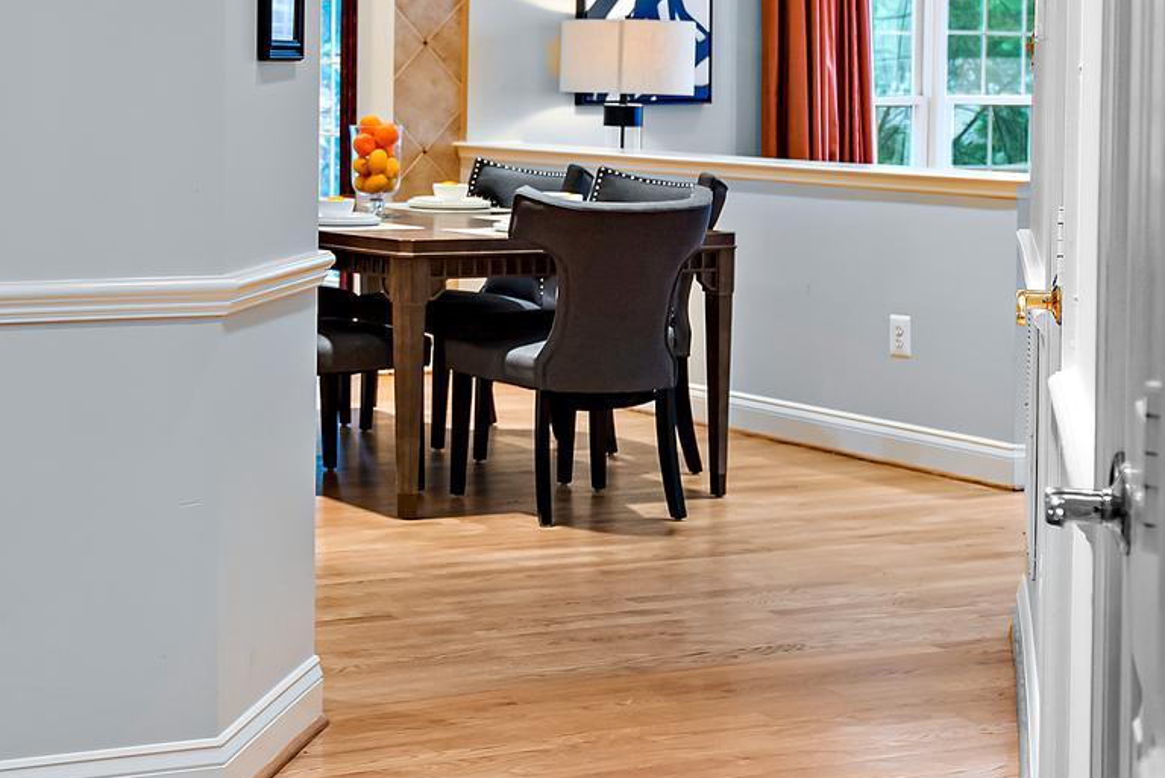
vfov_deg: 16.9
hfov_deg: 24.4
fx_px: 2590
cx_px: 46
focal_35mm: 80
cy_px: 149
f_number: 9
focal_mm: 30
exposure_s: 1/5
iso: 250
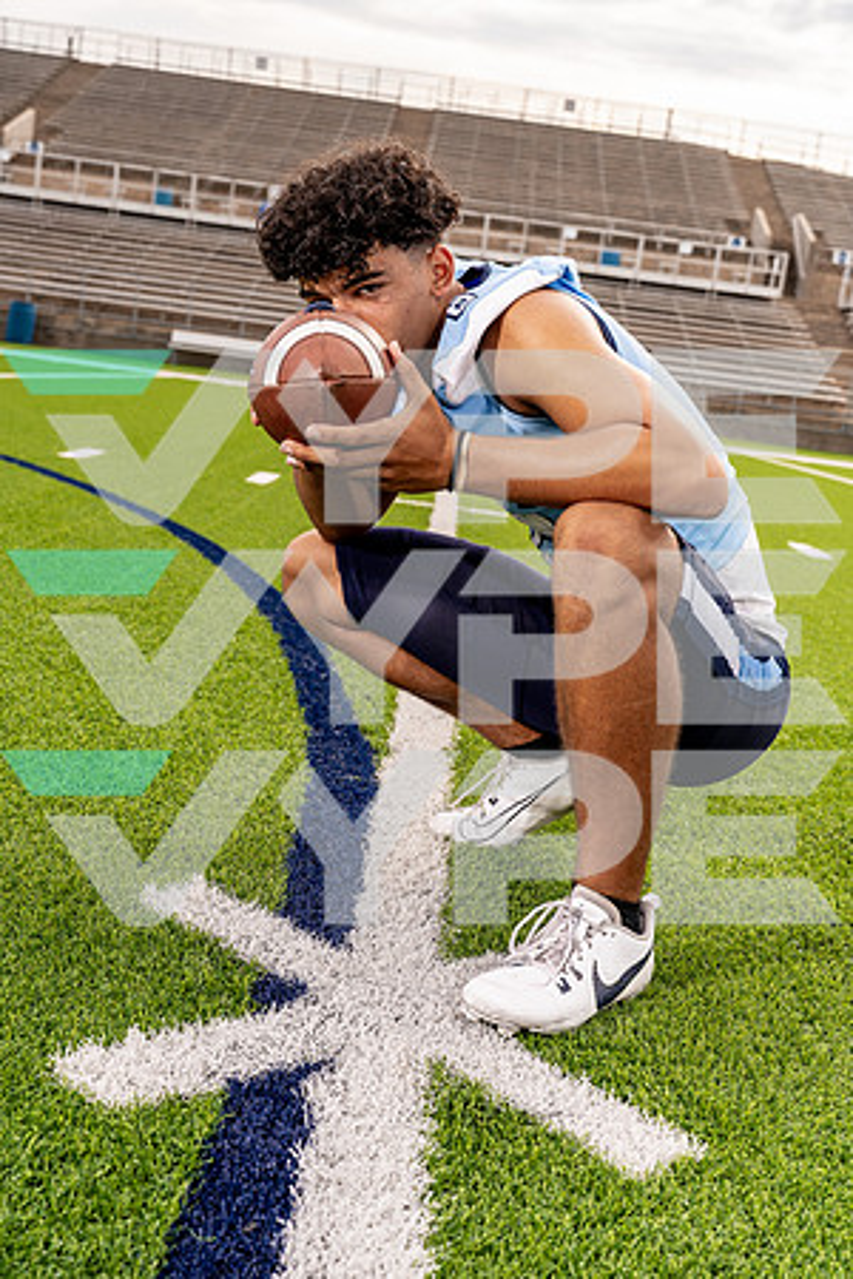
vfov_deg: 44.5
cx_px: 426
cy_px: 640
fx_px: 1564
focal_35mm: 44
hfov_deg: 30.5
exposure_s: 1/250
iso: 100
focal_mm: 44
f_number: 5.6
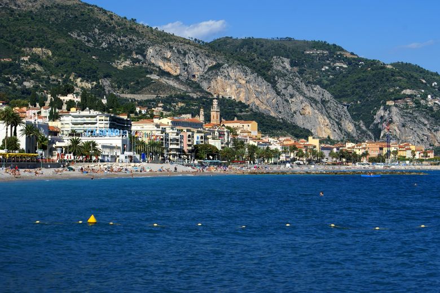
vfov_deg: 15.2
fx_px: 1100
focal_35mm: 90
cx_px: 220
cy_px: 146
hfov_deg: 22.6
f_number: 13
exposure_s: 1/160
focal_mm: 60
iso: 100
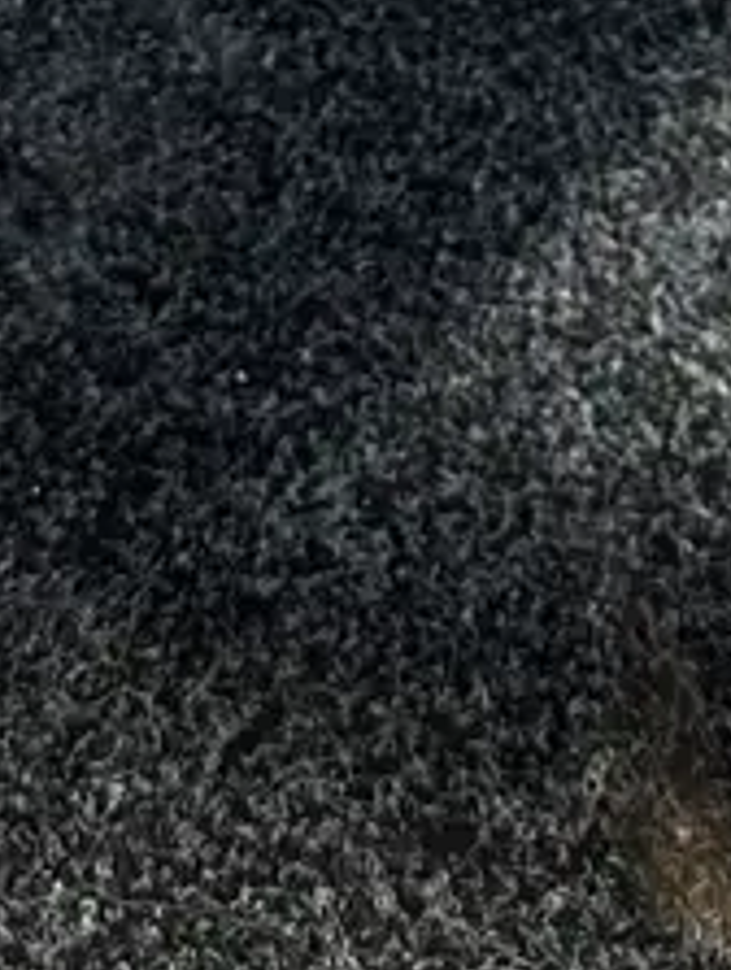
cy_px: -574
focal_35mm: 110
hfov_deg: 13.4
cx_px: 622
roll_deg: -4.7
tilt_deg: -31.3
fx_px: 3088
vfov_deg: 16.0
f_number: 1.78
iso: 320
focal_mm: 6.86
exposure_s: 1/50
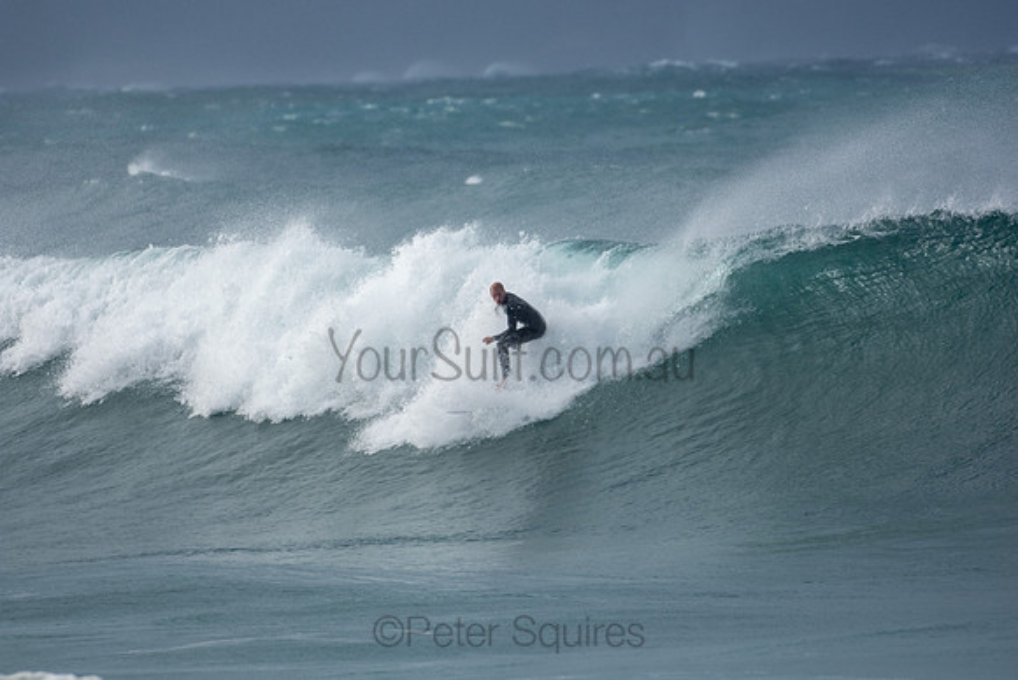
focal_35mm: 720
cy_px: 340
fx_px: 20364
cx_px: 509
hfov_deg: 2.9
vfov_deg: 1.9
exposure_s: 1/800
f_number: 5.6
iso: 140
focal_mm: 480
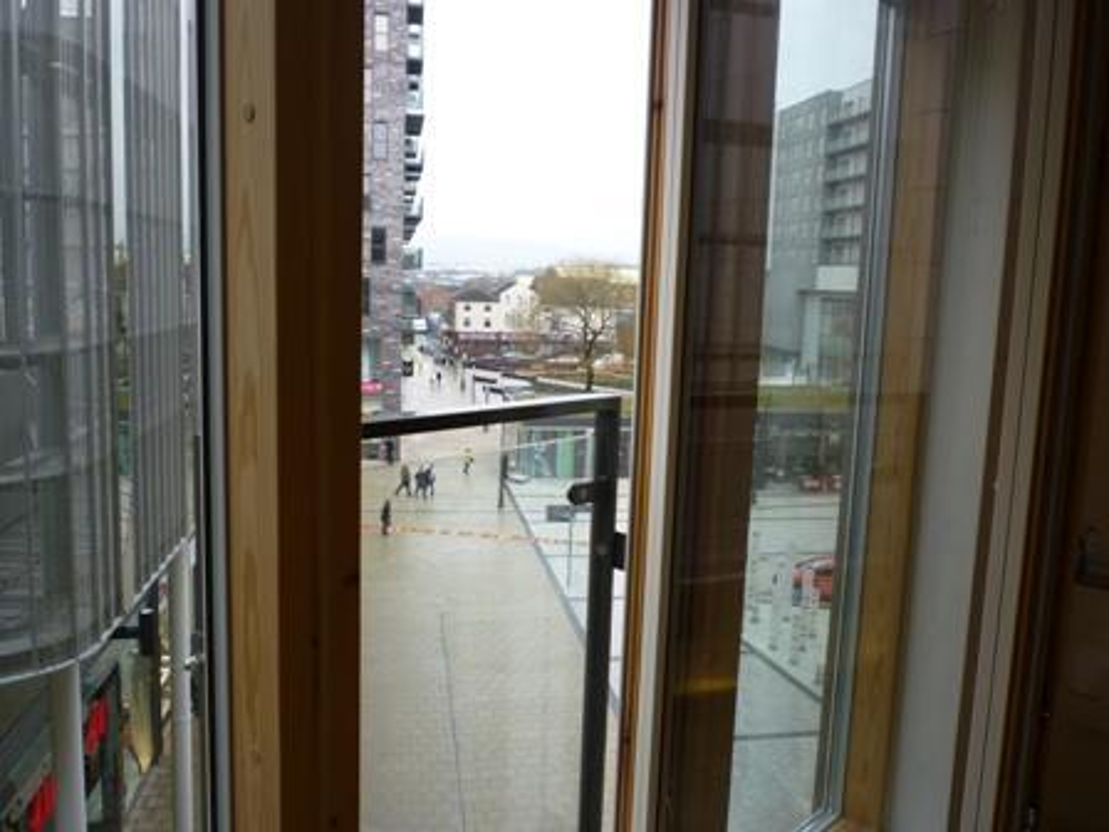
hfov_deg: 61.7
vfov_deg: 48.2
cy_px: 416
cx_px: 554
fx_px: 929
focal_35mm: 29
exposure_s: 1/100
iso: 80
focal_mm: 5.2
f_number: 3.3
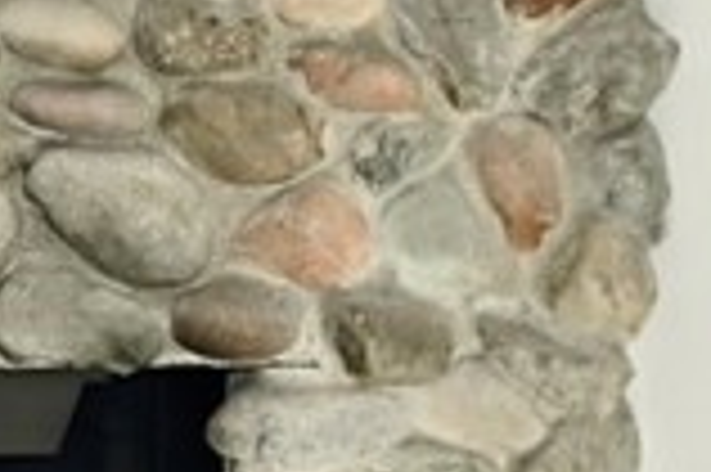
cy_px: 223
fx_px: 4030
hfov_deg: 9.9
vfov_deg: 6.7
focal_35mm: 204
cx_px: -148
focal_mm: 21
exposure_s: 1/250
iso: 100
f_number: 4
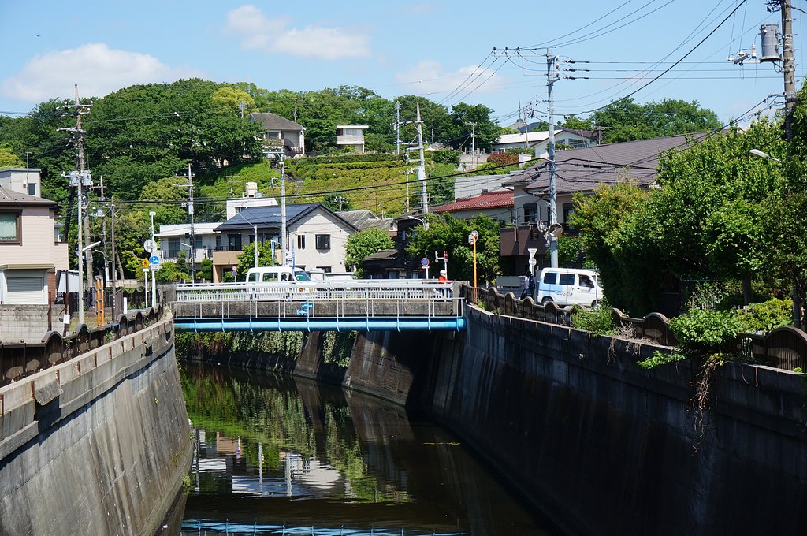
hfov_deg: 27.0
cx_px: 404
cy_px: 268
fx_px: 1679
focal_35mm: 75
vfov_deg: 18.1
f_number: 11
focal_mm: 50
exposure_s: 1/100
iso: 100
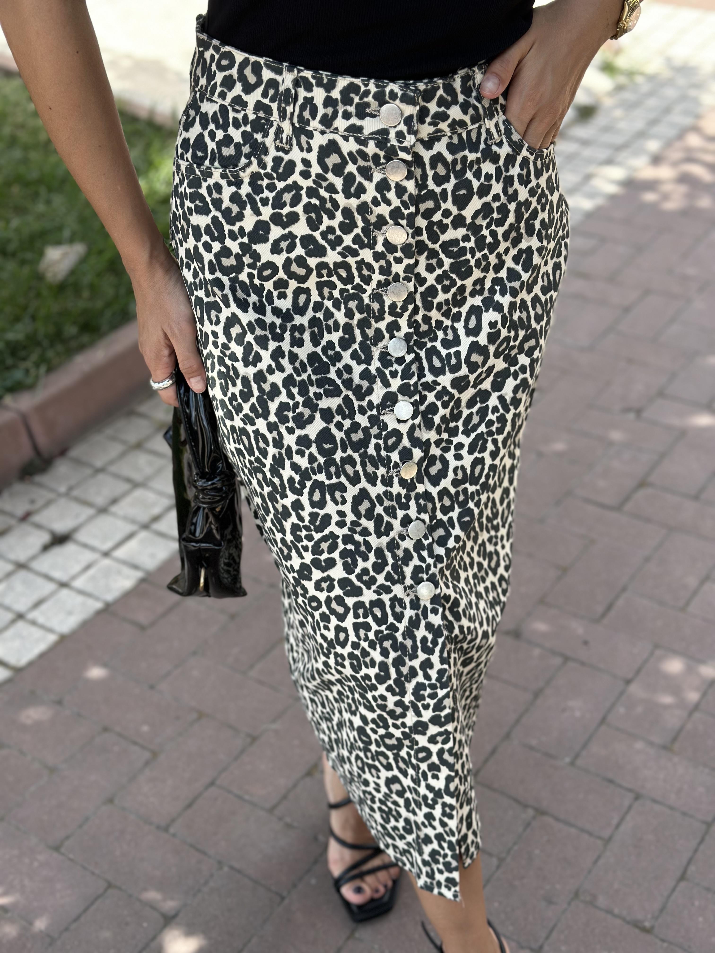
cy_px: 476
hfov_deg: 30.3
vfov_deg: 39.7
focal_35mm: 48
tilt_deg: -37.8
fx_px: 1322
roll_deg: -0.9
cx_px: 358
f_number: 1.78
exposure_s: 1/1009
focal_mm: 6.86
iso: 80
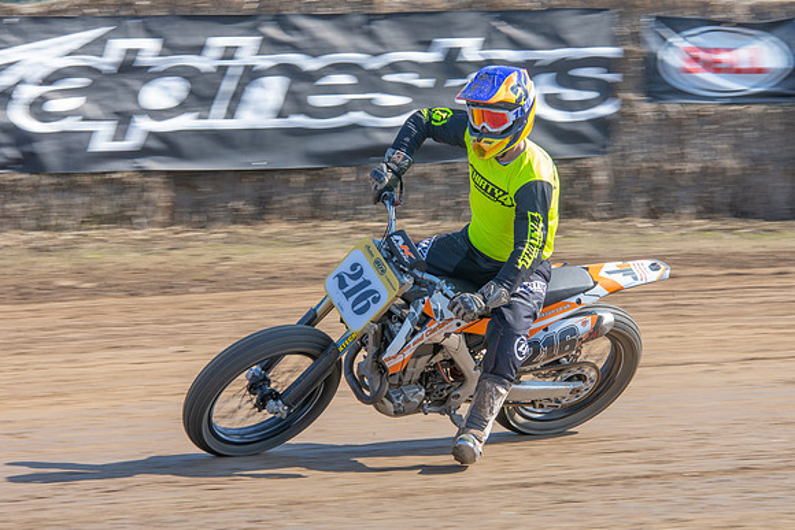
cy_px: 265
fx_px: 4887
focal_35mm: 221
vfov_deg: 6.2
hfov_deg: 9.3
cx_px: 409
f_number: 8
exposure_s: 1/160
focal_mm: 140
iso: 200
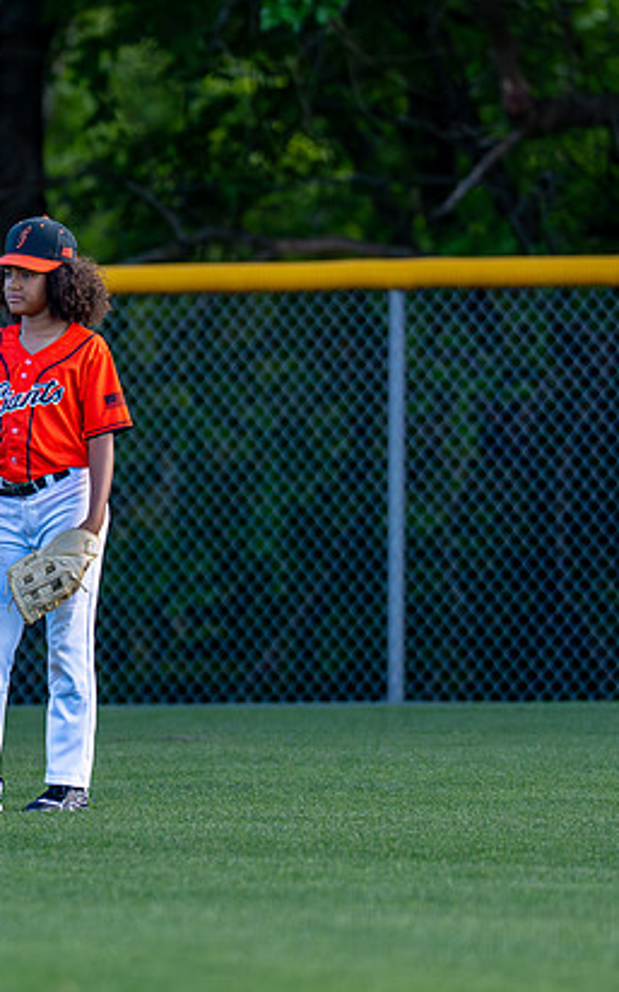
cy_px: 516
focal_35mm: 563
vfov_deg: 3.7
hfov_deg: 2.3
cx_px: 21
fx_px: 15218
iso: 400
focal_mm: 200
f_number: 2.8
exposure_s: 1/2500
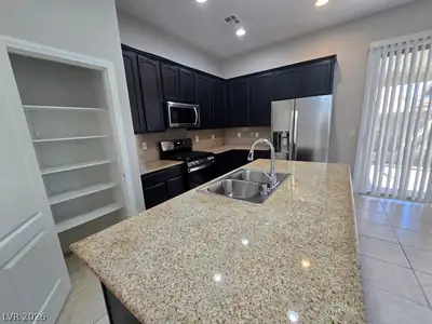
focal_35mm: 13
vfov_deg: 89.9
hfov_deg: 106.2
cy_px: 162
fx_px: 162
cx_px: 216
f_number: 2.2
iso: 125
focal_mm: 2.2
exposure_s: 1/60
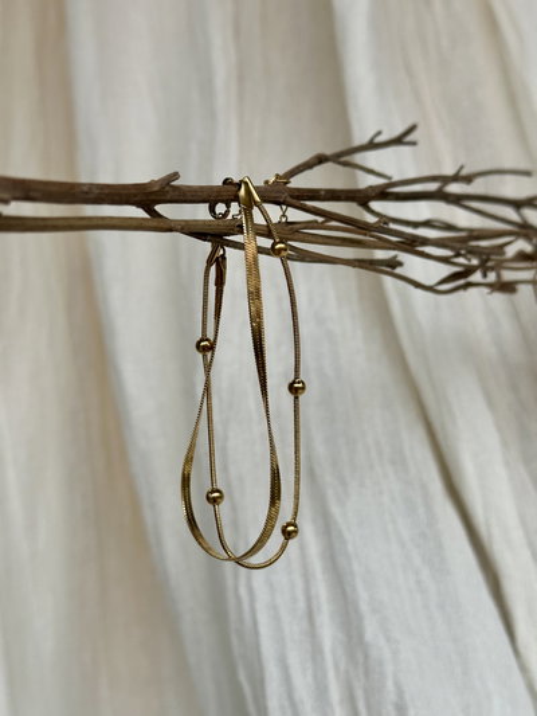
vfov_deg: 39.6
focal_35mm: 48
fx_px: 992
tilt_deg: -2.6
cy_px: 358
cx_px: 268
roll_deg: -1.1
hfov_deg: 30.3
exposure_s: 1/50
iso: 125
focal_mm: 6.86
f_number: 1.78
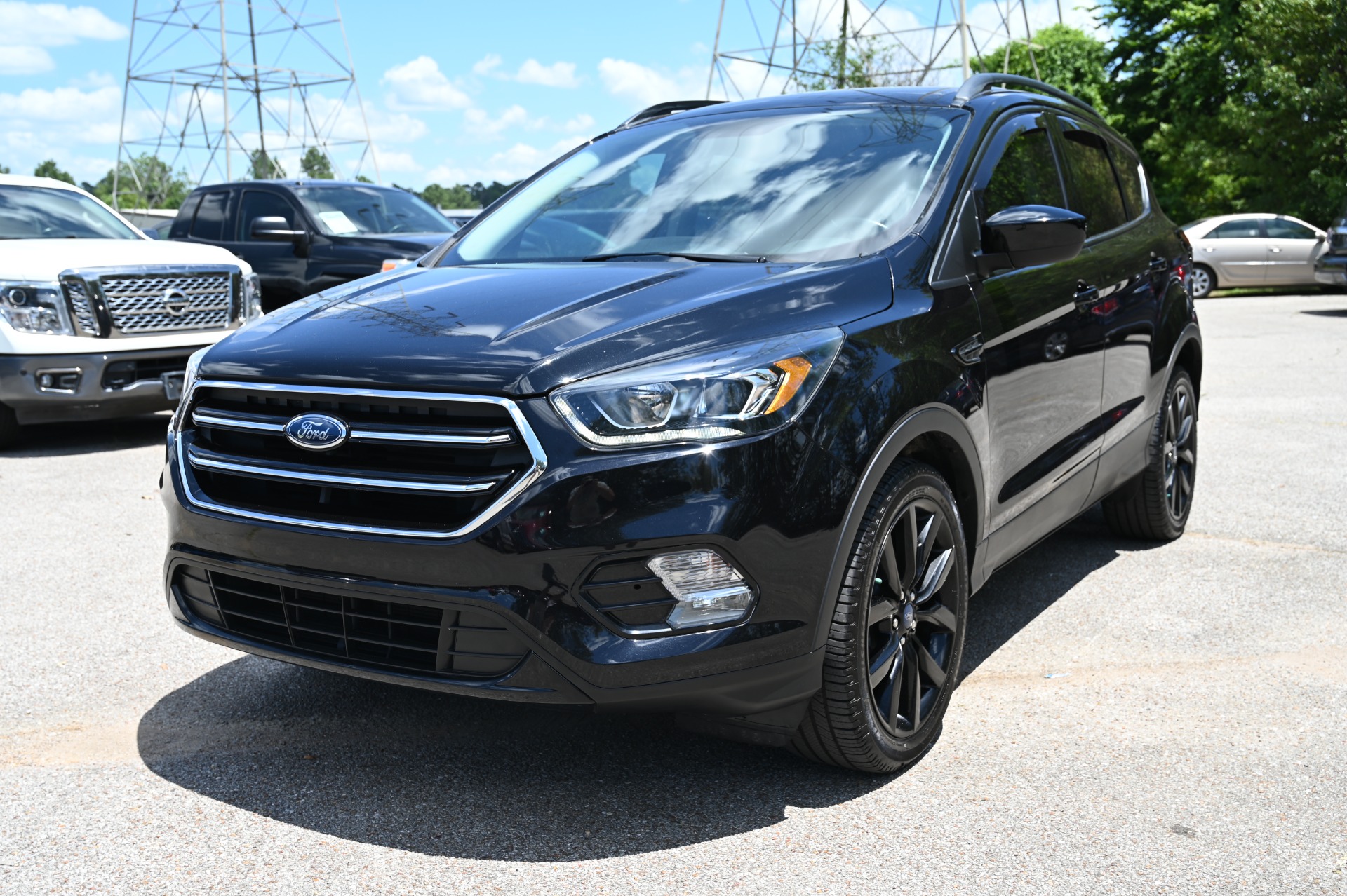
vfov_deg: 38.3
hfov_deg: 55.1
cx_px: 674
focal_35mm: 34
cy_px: 448
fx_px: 1290
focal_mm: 34.5
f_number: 5.6
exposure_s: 1/250
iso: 100
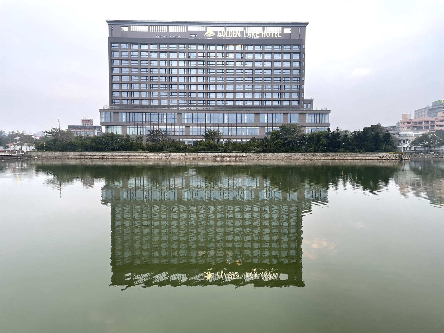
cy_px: 166
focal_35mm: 26
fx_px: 333
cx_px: 222
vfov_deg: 53.1
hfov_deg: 67.3
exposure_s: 1/121
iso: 80
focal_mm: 4.2
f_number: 1.6
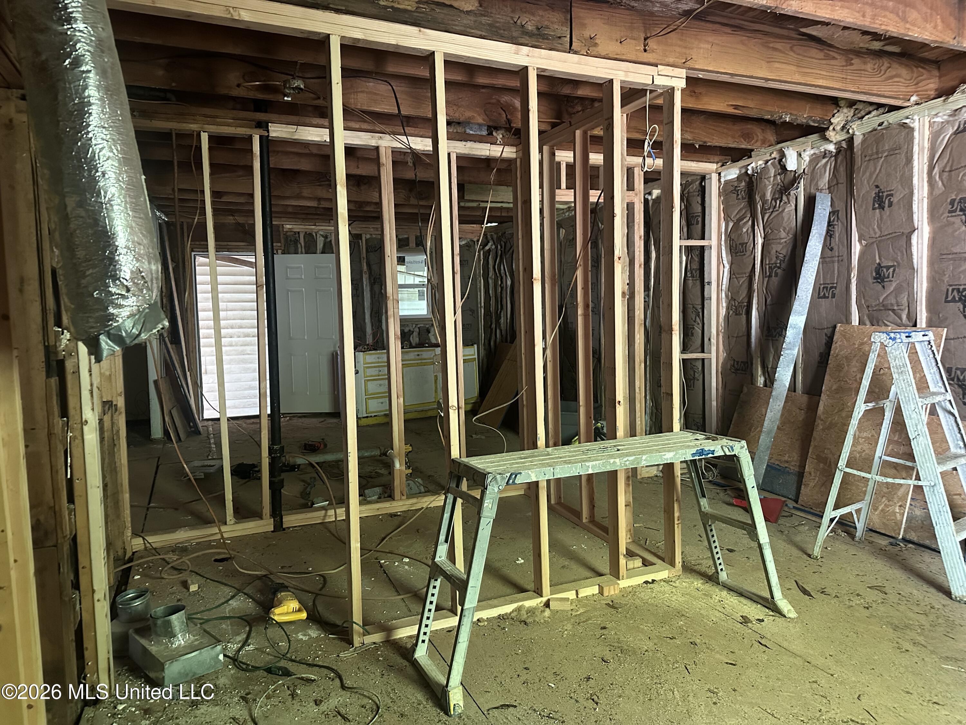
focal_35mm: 24
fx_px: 670
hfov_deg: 71.6
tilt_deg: -4.6
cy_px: 362
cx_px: 483
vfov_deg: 56.8
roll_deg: +1.4
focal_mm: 6.86
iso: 800
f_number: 1.78
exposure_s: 1/60
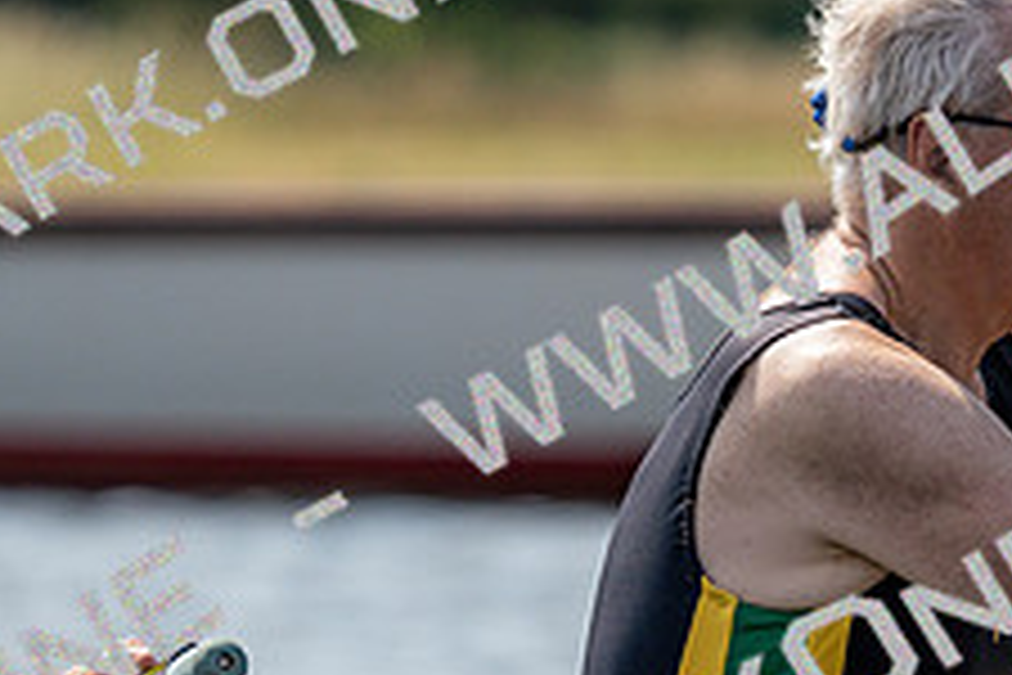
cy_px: 488
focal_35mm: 971
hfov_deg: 2.1
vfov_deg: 1.4
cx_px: 976
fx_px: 27294
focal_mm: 376
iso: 250
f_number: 6.3
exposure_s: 1/1600
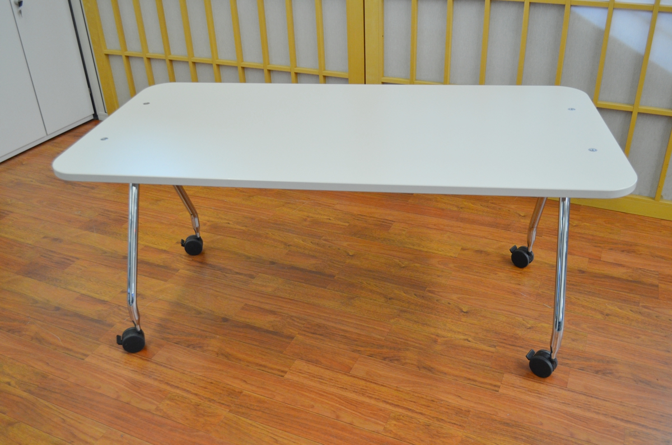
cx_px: 336
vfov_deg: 39.8
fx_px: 615
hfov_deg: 57.3
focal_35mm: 33
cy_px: 222
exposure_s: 1/60
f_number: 3.8
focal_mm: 22
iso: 800
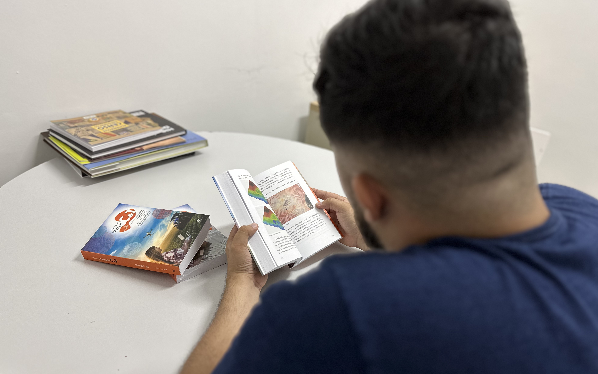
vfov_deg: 47.5
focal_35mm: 26
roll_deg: -7.3
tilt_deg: -29.3
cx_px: 294
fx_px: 424
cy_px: 205
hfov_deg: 70.4
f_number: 1.78
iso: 125
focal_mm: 6.86
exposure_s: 1/60
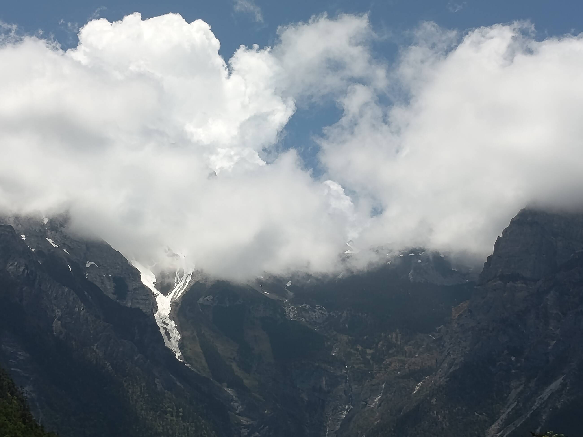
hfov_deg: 20.2
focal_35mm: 97
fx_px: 1634
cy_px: 218
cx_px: 292
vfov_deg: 15.2
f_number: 1.7
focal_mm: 5.27
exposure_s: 1/1127
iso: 51
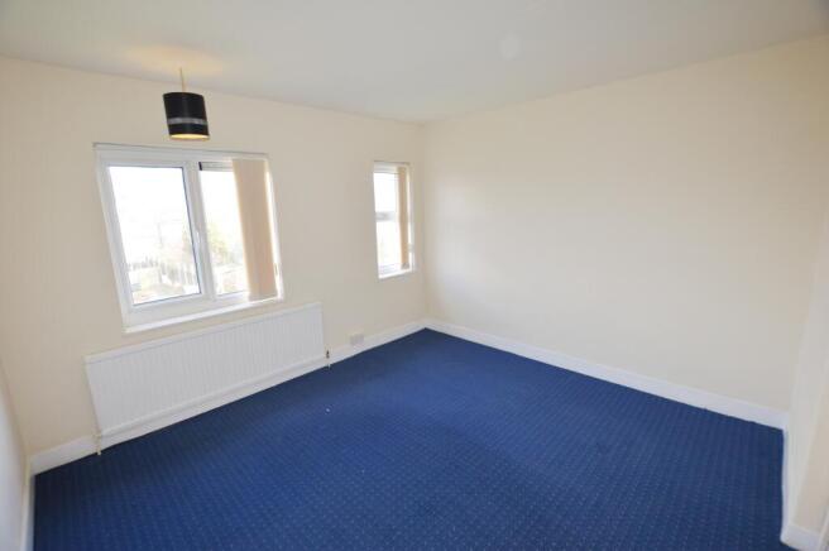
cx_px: 414
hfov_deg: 100.4
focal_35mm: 15
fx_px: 345
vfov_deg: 77.2
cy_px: 276
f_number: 4
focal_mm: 10
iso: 400
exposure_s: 1/80
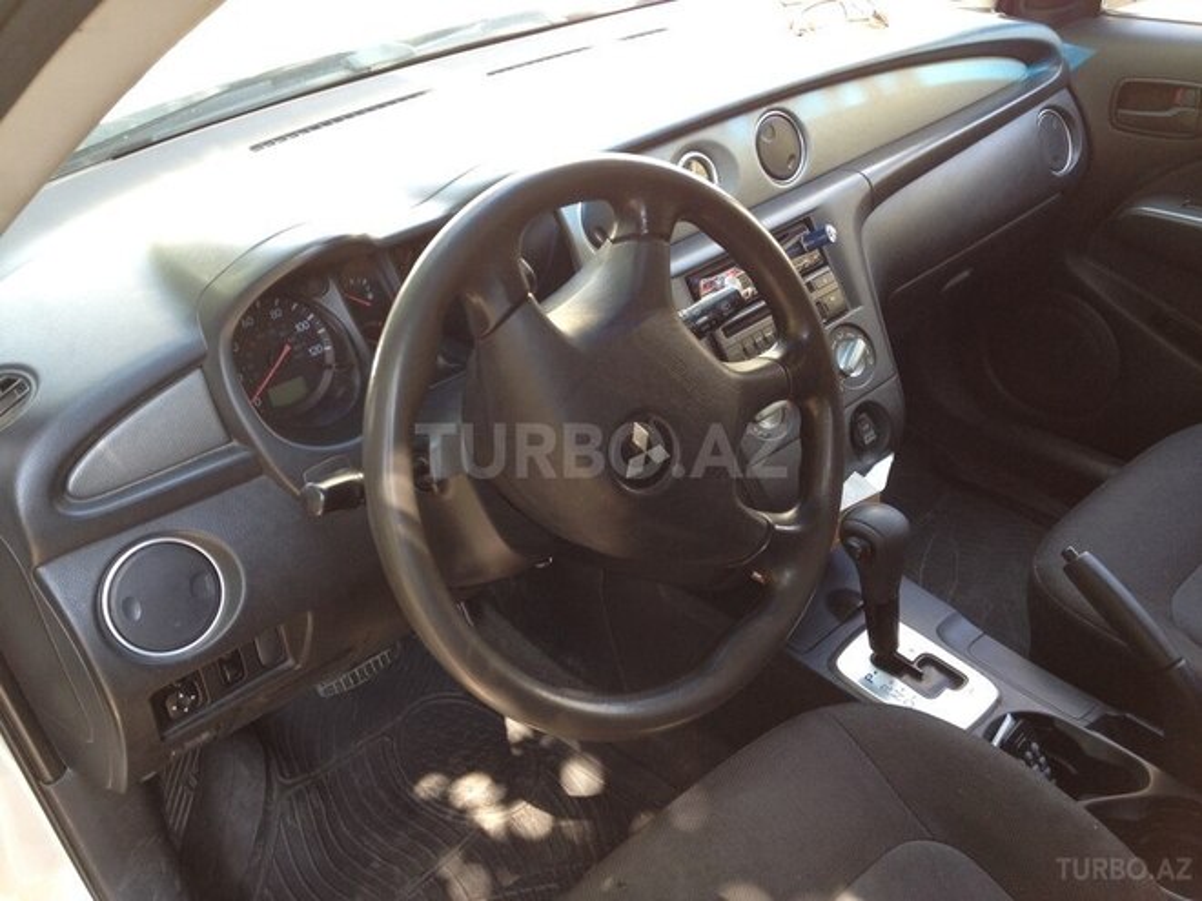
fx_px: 1215
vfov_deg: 40.7
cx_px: 601
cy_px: 450
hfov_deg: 52.6
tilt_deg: -32.7
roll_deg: +4.2
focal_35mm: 35
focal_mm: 4.28
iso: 64
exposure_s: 1/40
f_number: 2.4
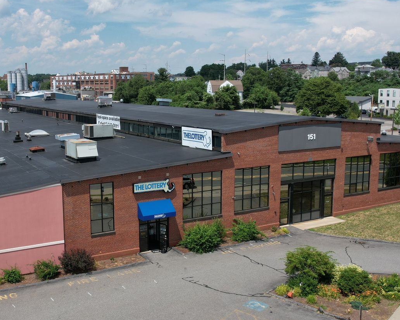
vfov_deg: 37.3
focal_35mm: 40
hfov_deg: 45.6
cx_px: 164
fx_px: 474
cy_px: 156
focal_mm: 8.38
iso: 110
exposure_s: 1/2500
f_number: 2.8
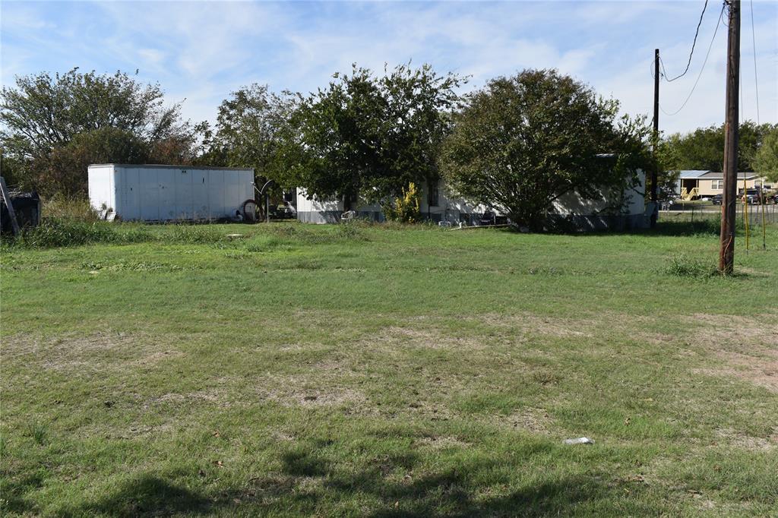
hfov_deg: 57.2
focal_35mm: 33
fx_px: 713
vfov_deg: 39.9
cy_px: 259
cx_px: 389
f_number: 8
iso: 100
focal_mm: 22
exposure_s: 1/250
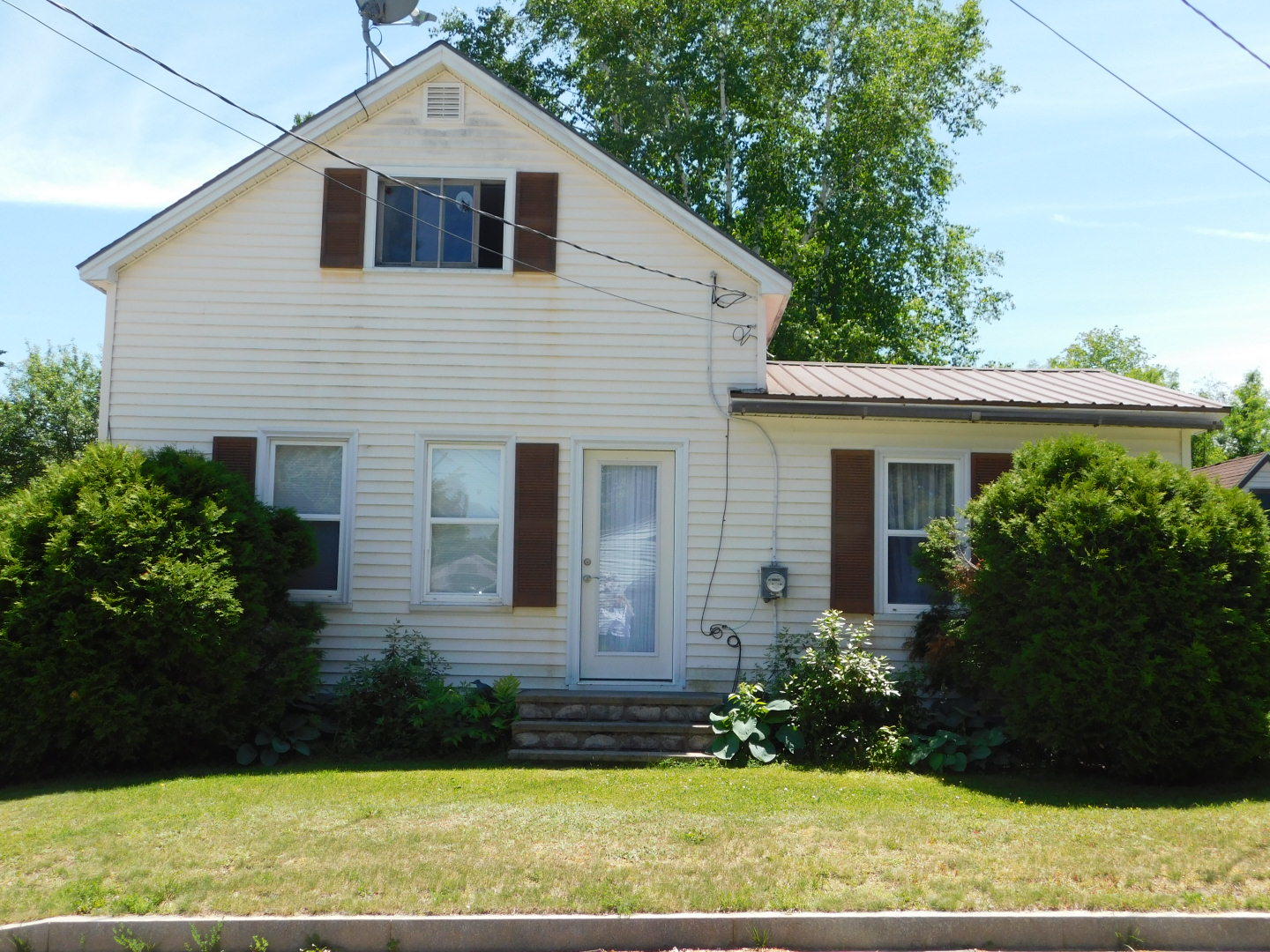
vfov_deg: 39.7
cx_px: 635
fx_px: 1321
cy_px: 476
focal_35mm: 36
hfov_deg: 51.4
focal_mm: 6.3
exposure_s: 1/640
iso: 125
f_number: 3.5
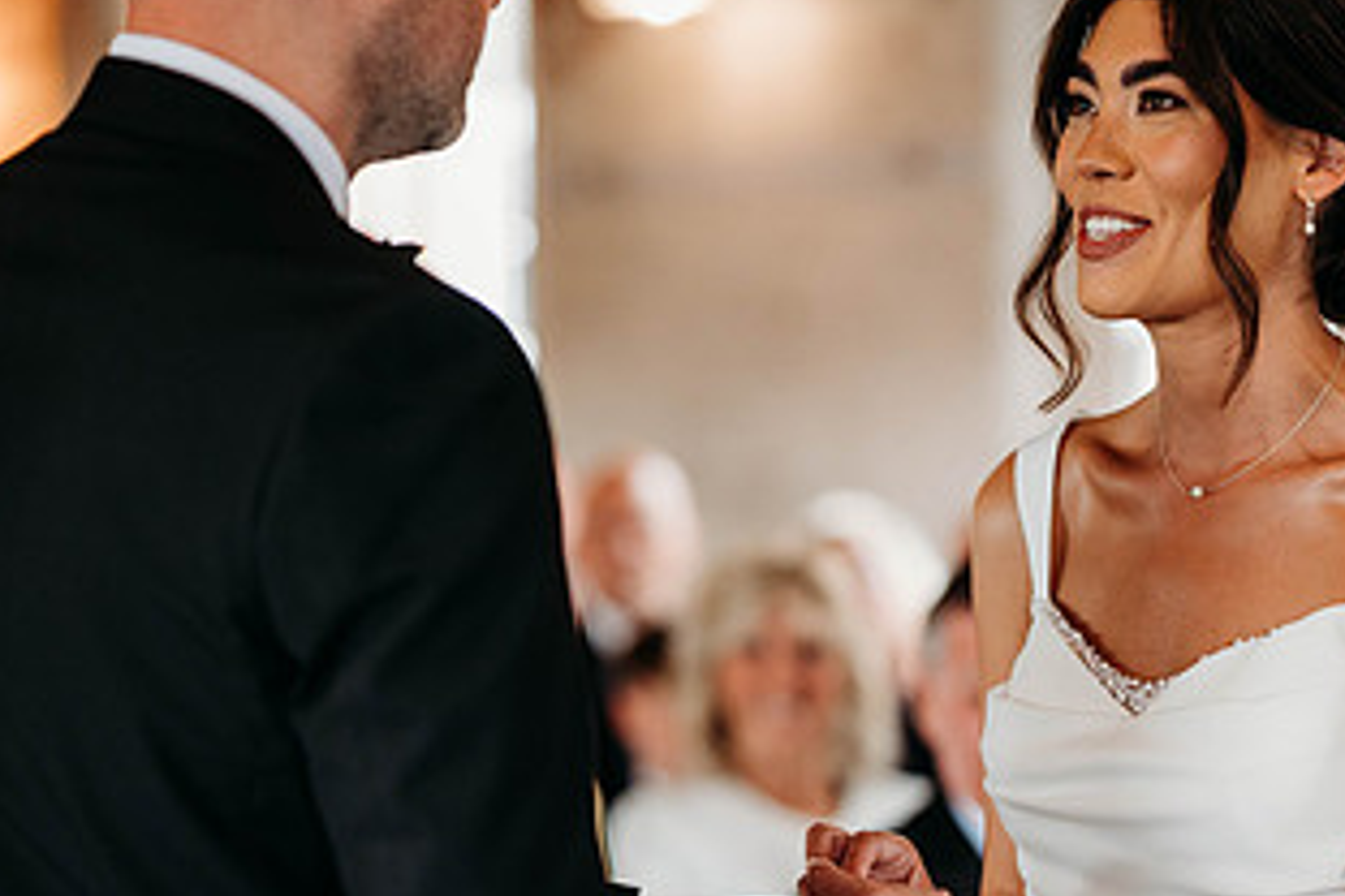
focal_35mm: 158
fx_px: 5903
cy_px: 457
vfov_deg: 8.7
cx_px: 884
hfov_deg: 13.0
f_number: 2
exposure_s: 1/200
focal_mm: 85
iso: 900
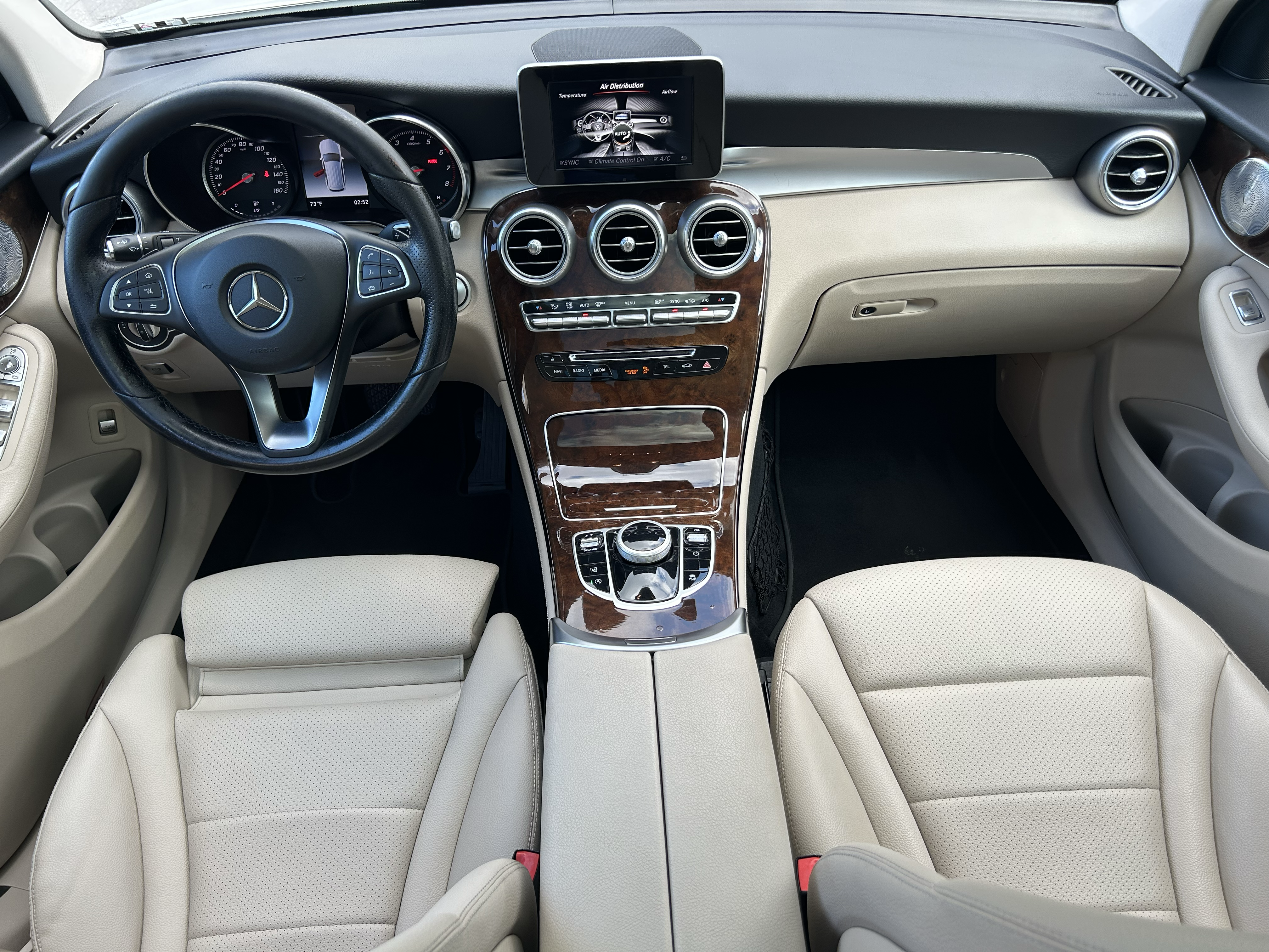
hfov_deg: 67.3
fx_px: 953
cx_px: 634
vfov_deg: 53.1
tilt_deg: -42.0
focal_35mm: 26
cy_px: 476
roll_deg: +3.6
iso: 40
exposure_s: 1/126
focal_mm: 5.7
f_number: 1.5
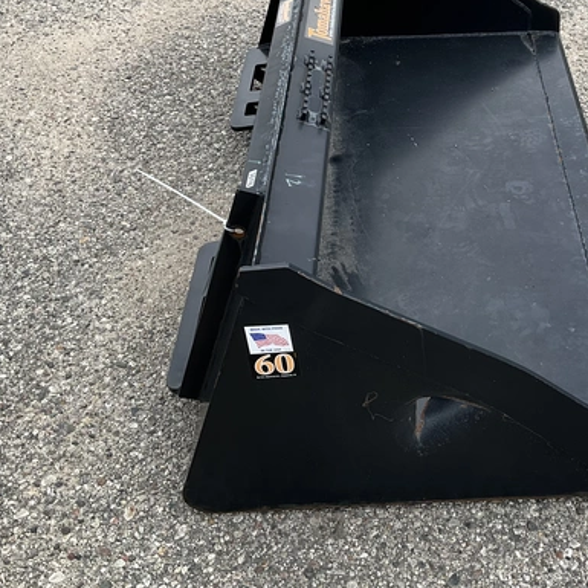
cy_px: 196
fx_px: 961
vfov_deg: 33.7
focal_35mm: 50
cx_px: 420
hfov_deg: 33.5
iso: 25
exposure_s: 1/551
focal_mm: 3
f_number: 1.8
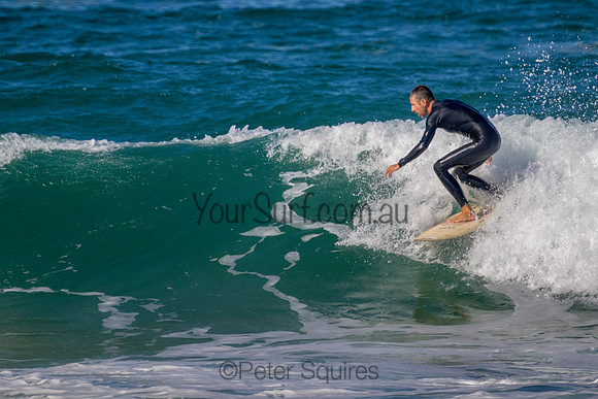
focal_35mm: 1095
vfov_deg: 1.3
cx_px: 335
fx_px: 18193
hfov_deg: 1.9
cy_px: 126
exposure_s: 1/2000
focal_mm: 800
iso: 1100
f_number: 11
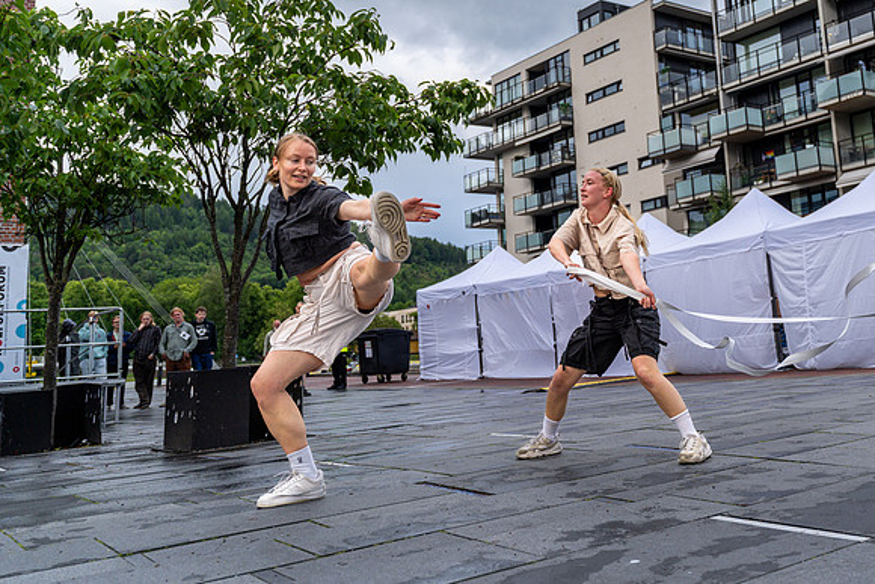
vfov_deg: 33.7
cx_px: 656
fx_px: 949
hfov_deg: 47.7
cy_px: 163
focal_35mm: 39
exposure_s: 1/1000
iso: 200
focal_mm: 25
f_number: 2.8
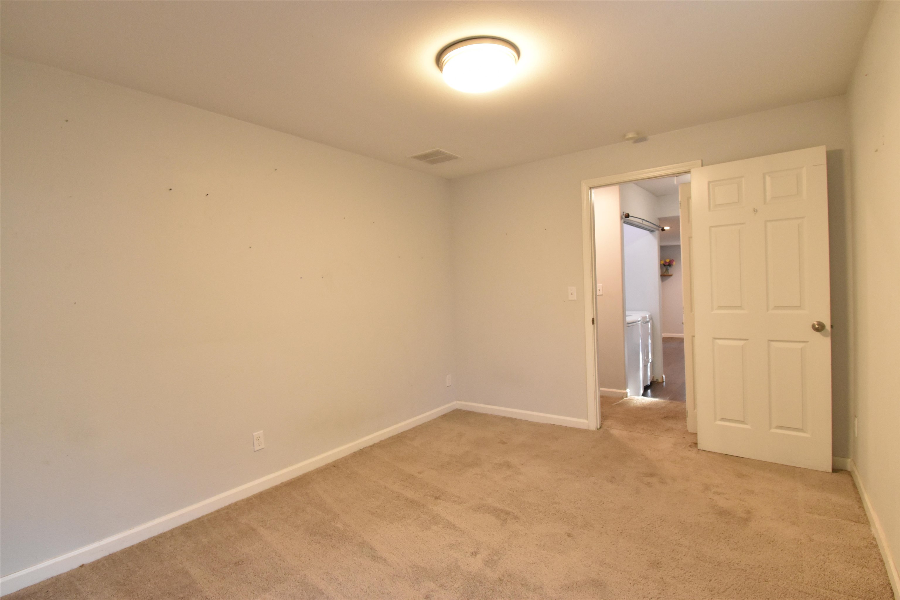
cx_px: 450
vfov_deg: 69.7
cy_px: 300
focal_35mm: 17
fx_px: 431
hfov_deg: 92.4
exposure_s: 1/25
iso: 1600
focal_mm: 11.5
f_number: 8
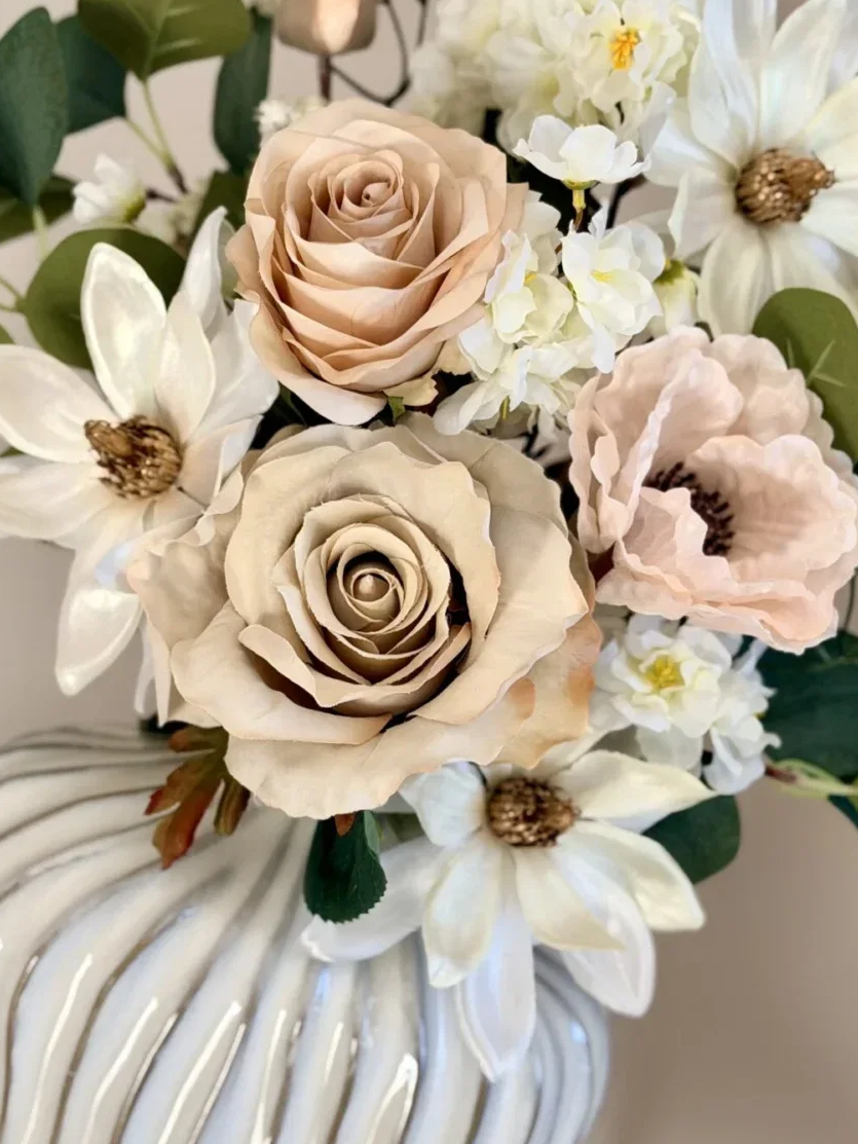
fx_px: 2280
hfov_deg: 21.3
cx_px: 414
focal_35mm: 69
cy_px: 585
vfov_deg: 28.2
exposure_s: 1/121
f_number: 1.78
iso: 64
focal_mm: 6.76
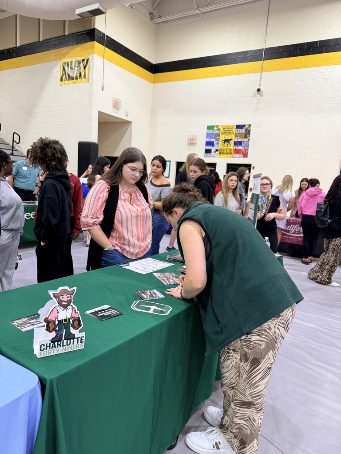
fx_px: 315
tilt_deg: -11.0
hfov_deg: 56.8
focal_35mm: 24
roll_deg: -4.1
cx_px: 170
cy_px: 227
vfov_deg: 71.6
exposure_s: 1/120
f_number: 1.78
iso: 125
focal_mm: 6.76
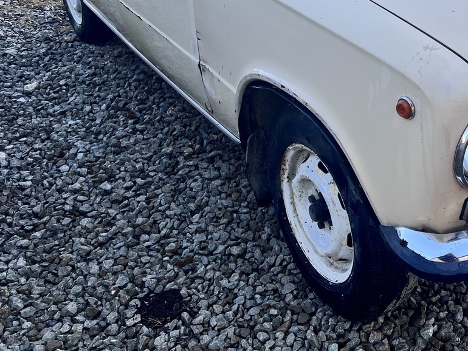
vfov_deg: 26.2
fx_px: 730
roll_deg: +2.0
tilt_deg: -20.8
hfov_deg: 33.9
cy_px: 42
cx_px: 408
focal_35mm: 54
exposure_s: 1/333
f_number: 1.5
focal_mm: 5.7
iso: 50
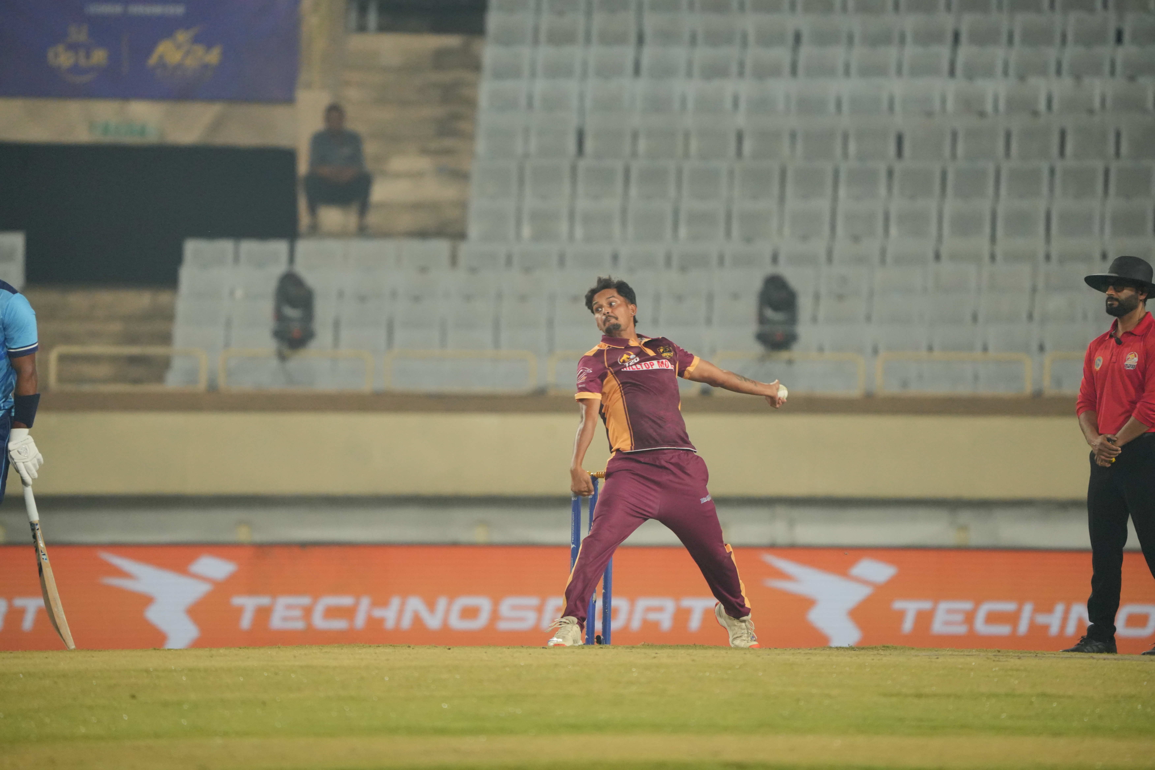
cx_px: 578
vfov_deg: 2.3
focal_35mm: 600
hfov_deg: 3.4
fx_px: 19248
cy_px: 385
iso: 5000
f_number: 6.3
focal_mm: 600
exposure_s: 1/1600
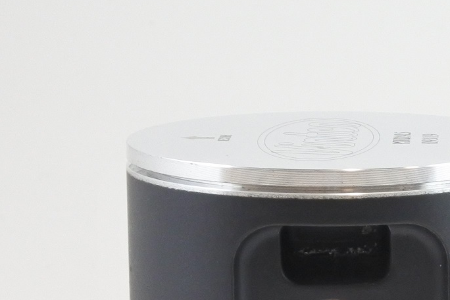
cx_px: 579
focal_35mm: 151
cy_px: 294
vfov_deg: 9.0
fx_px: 1887
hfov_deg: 13.1
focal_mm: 19.3
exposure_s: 1/125
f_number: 4.5
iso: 720
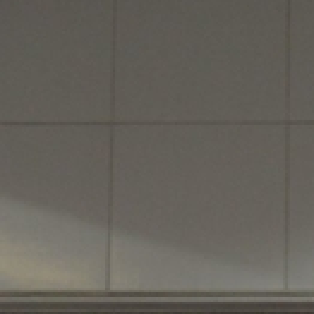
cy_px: 582
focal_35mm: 234
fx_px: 2401
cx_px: 254
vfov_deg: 7.3
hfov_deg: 7.5
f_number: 3.8
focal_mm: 20
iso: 400
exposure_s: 1/60
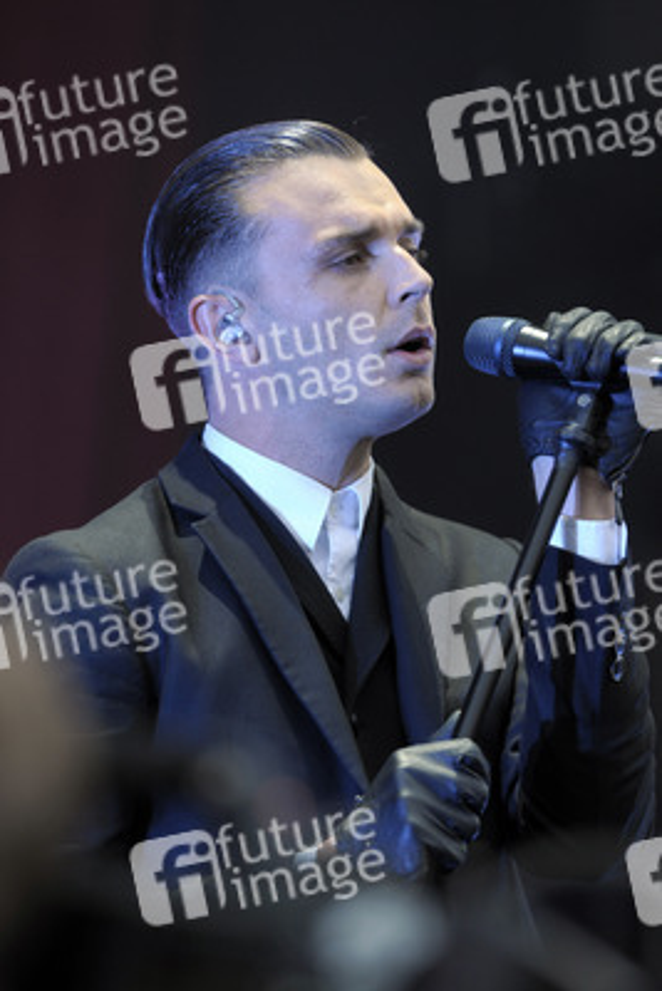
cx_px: 331
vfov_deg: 7.0
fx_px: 8061
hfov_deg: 4.7
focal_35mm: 292
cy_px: 496
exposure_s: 1/320
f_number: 4
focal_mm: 195
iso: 400
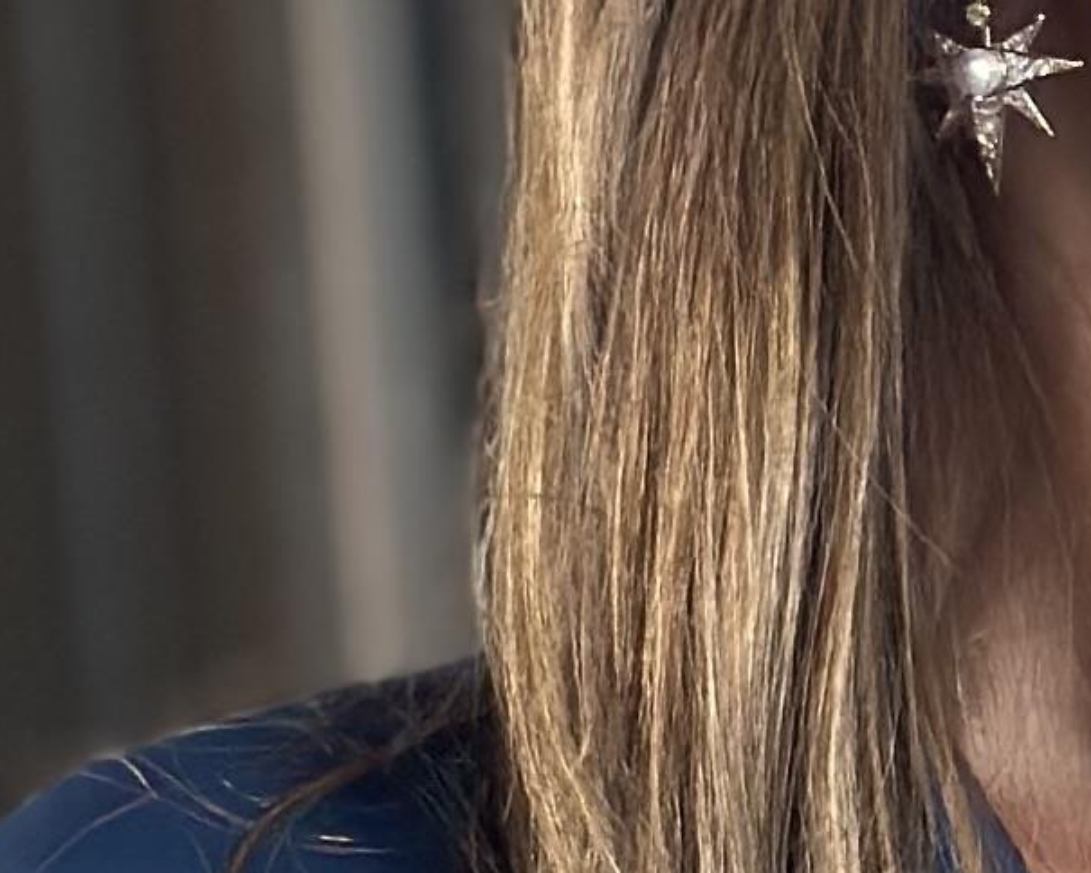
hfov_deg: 6.1
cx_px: 1464
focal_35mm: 312
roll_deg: +3.9
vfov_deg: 4.9
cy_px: 1870
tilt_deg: -15.7
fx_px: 10074
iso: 160
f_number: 1.78
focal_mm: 6.86
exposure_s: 1/60
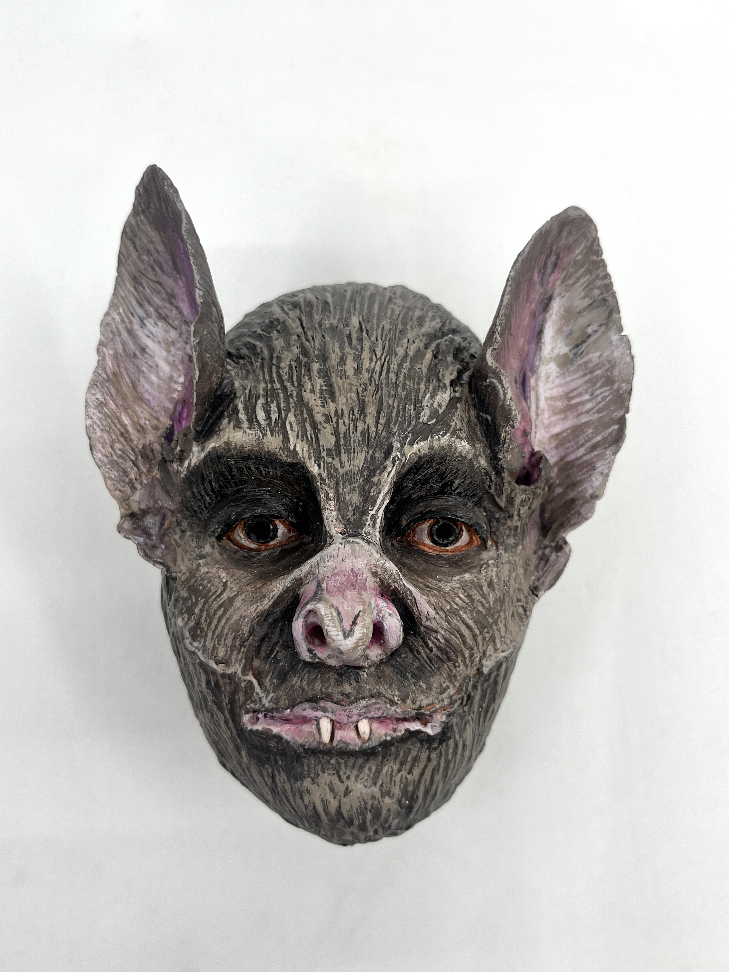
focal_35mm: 26
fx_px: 730
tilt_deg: -77.8
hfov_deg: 53.1
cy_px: 486
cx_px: 364
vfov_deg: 67.3
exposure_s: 1/653
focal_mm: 5.1
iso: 50
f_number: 1.6
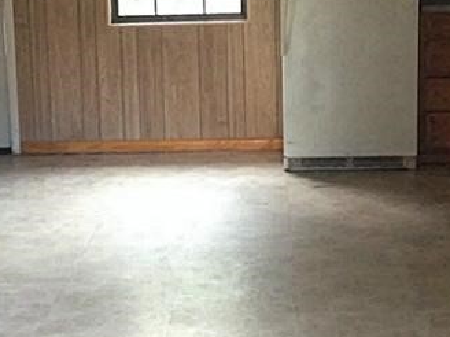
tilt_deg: -9.1
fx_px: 1339
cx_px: 248
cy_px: 155
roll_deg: -0.2
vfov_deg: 14.4
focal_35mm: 103
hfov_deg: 19.1
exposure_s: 1/15
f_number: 2.4
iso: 400
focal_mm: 4.12
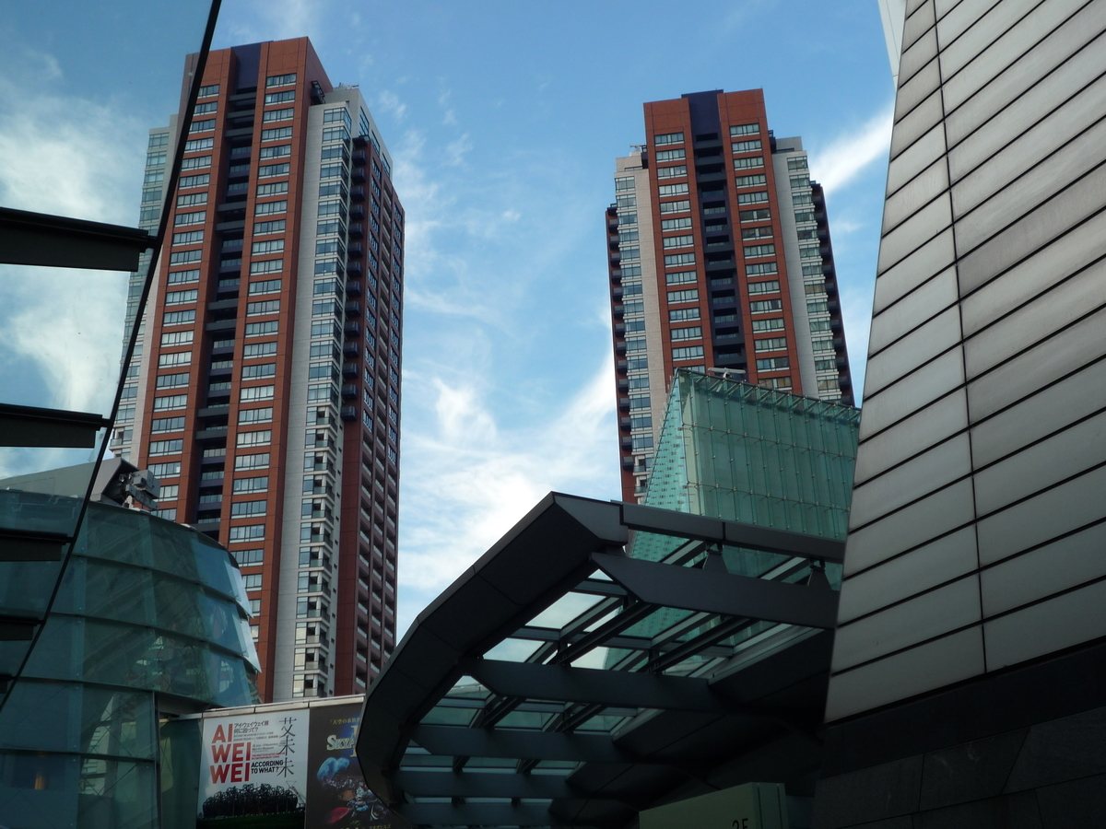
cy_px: 414
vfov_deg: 34.3
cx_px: 553
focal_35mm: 42
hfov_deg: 44.8
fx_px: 1342
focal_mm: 7.3
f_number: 4.1
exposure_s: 1/160
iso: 100
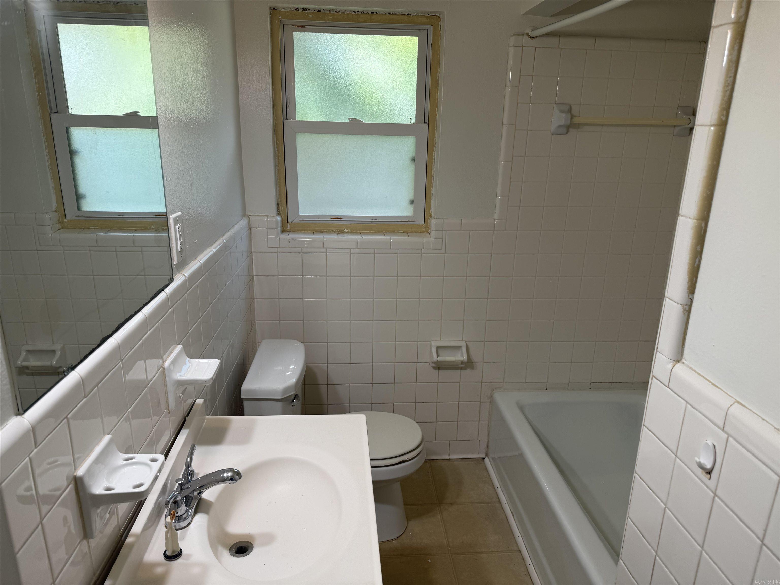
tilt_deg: -16.6
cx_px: 390
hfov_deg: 71.6
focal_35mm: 24
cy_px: 292
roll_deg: -2.4
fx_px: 541
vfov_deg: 56.8
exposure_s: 1/120
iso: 64
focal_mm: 6.76
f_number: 1.78
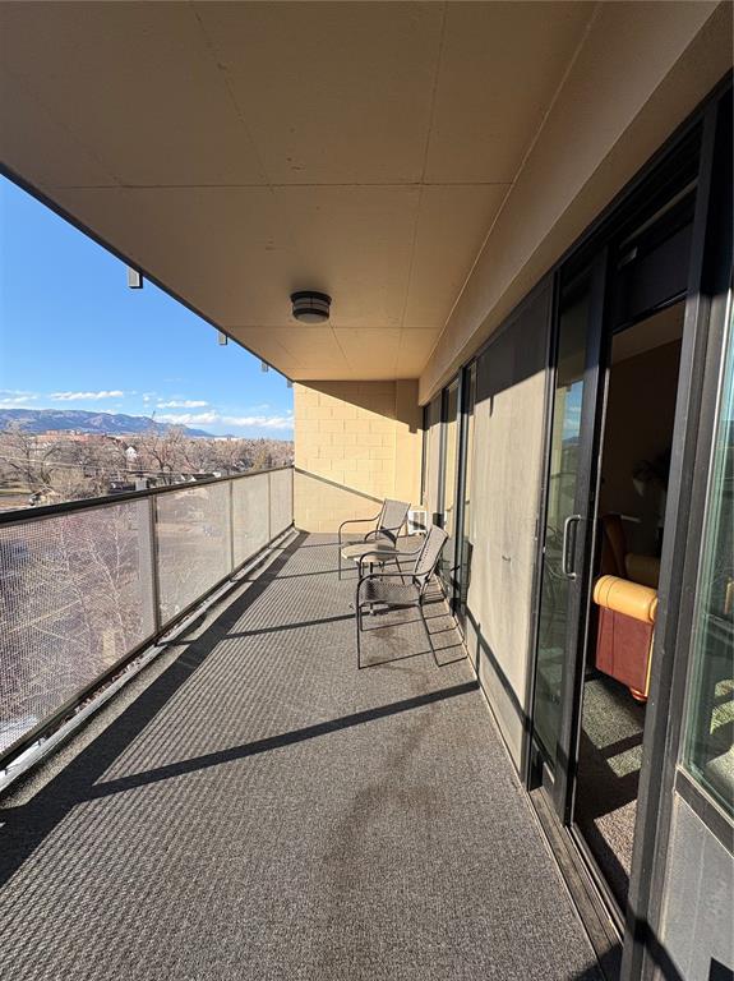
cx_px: 367
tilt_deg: -5.4
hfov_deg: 85.6
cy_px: 490
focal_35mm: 14
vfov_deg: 102.1
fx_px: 396
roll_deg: -1.5
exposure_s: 1/1048
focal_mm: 2.22
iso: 40
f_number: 2.2
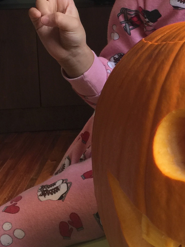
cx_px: 223
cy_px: 53
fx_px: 556
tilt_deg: -6.3
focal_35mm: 78
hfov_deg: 17.9
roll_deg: +1.0
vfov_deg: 24.7
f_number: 2.2
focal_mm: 4.15
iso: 32
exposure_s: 1/30
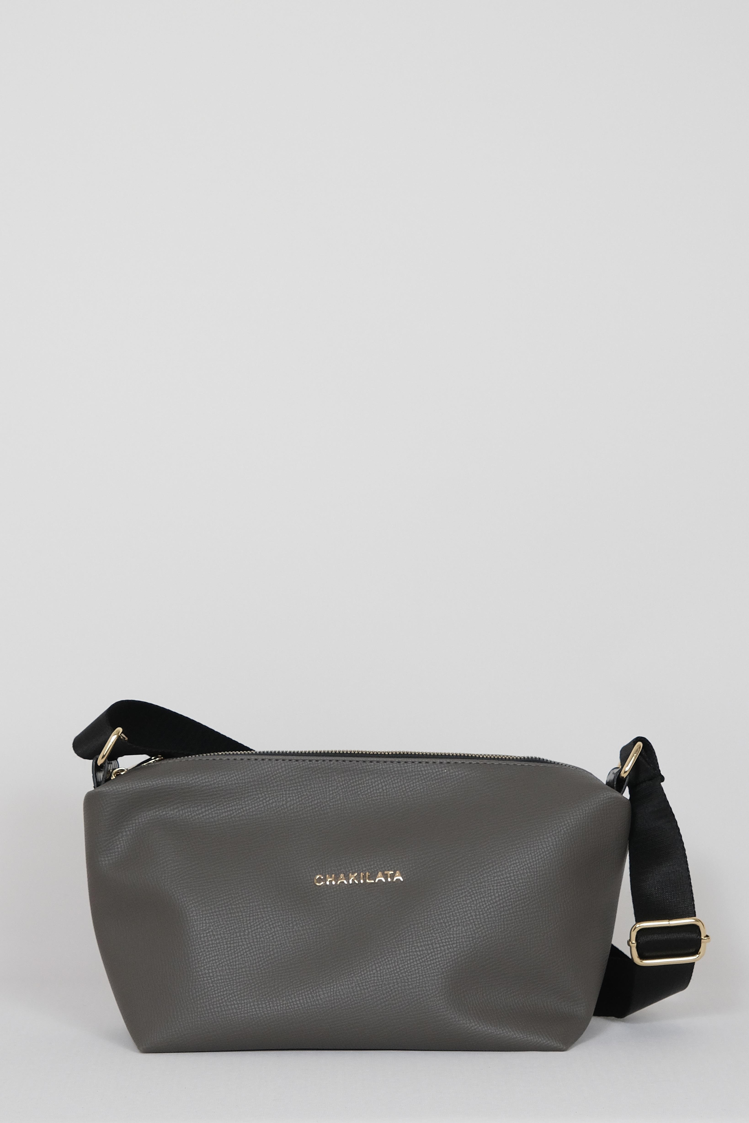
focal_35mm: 82
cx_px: 374
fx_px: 2559
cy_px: 562
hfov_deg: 16.7
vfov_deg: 24.8
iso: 1000
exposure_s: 1/125
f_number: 7.1
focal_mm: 54.5
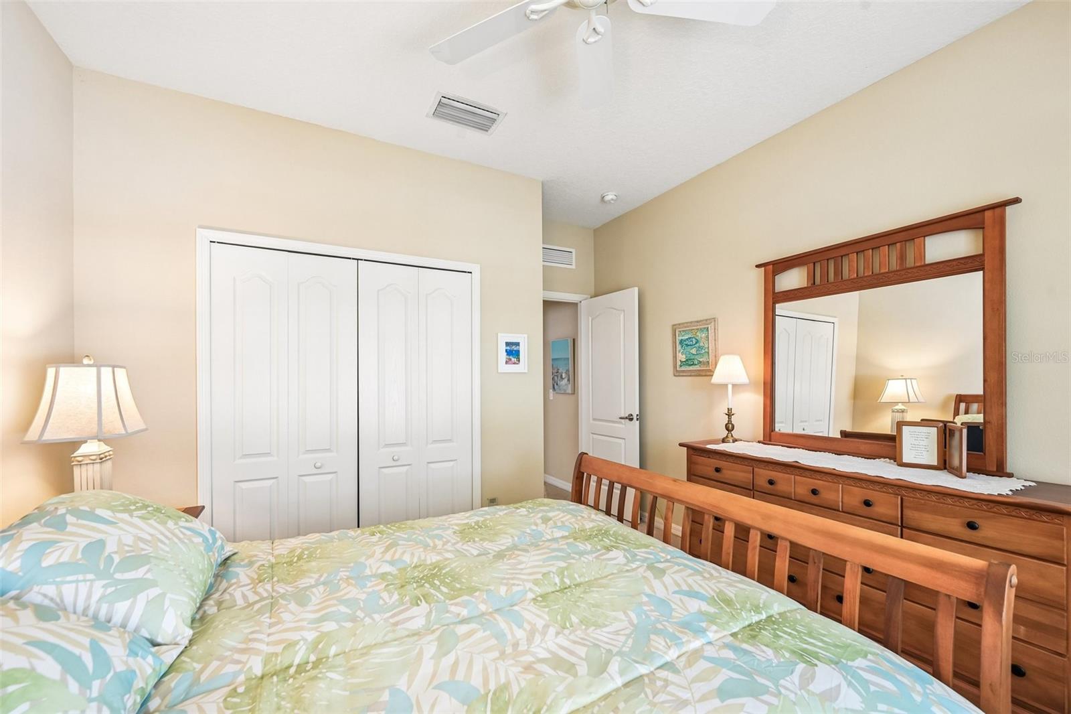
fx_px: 416
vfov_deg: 81.2
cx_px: 536
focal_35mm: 14
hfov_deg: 104.3
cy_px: 357
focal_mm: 14
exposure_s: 1/10
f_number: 8
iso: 400
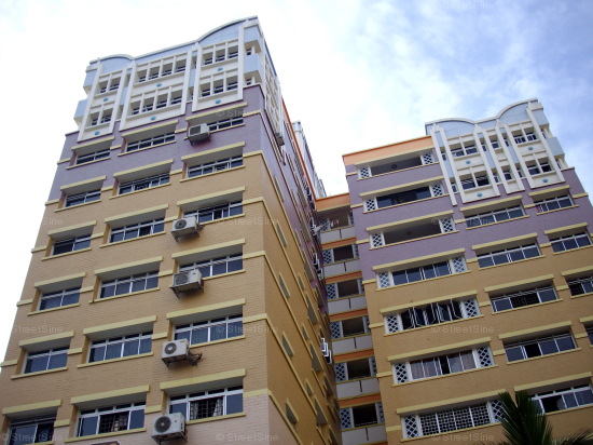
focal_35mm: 37
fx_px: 634
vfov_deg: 38.6
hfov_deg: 50.2
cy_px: 222
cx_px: 296
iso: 80
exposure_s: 1/250
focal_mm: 6.2
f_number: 2.8
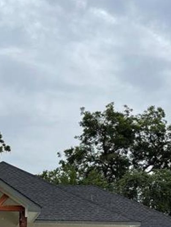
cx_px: 30
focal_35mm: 64
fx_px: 421
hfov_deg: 22.6
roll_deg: -0.5
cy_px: 237
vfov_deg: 28.1
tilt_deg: +4.6
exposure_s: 1/2597
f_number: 1.6
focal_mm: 5.1
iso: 32
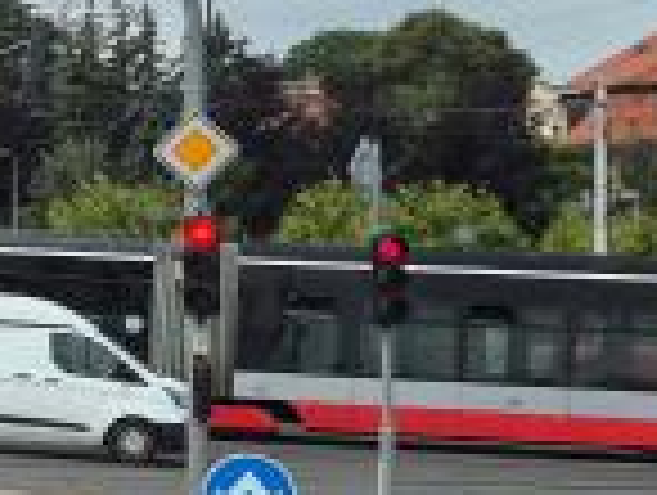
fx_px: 2395
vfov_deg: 11.8
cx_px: -724
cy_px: 306
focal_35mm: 126
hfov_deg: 13.1
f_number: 1.8
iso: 25
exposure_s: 1/1756
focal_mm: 5.4
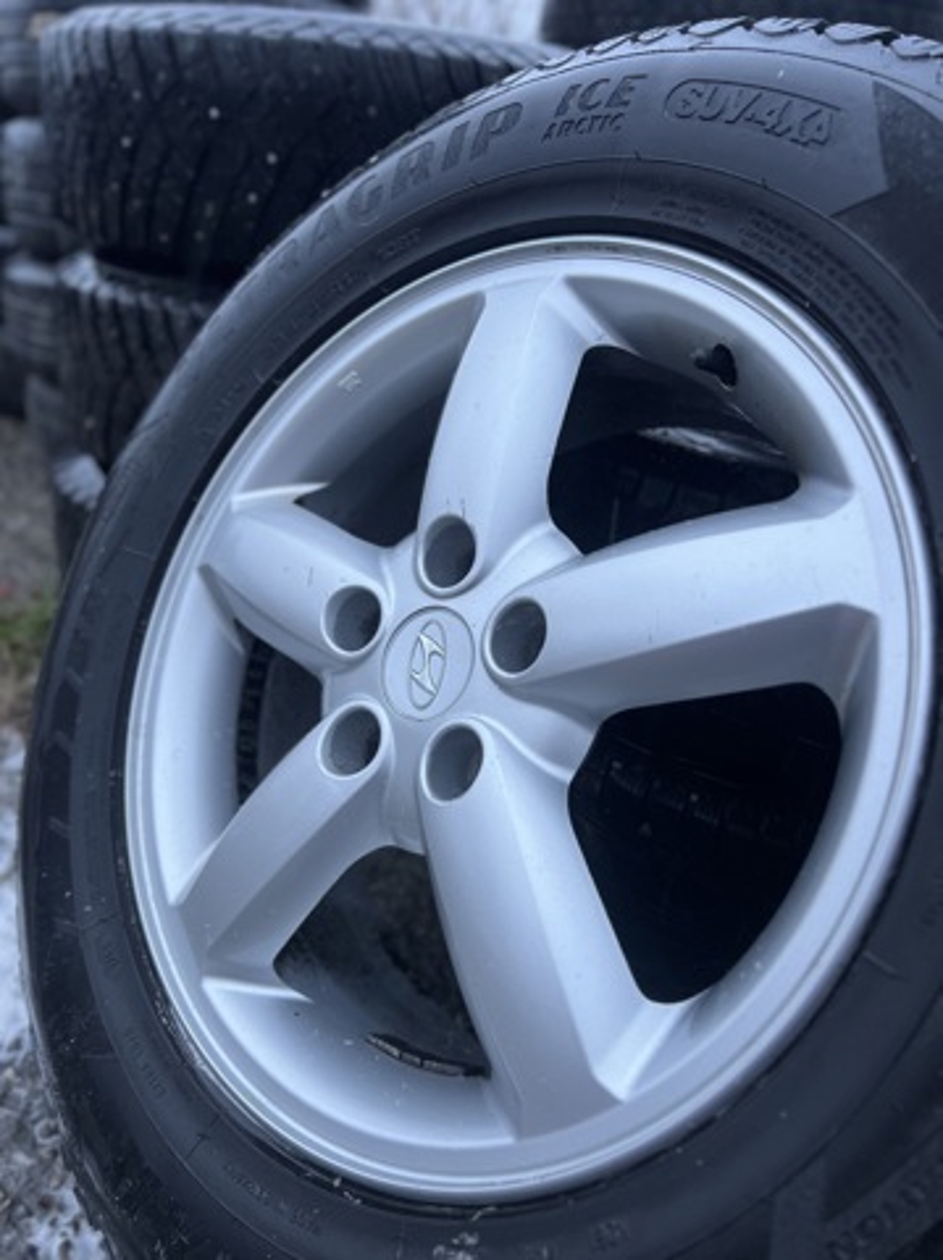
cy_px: 630
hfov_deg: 53.0
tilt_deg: -23.0
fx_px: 946
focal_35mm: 26
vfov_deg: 67.4
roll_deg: -2.8
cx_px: 472
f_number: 1.5
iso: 125
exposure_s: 1/68
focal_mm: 5.7
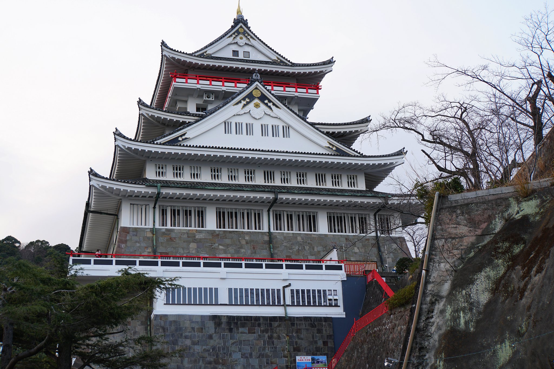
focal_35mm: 52
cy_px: 184
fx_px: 808
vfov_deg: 25.7
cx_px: 277
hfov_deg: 37.9
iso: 100
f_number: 6.3
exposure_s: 1/60
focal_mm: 35
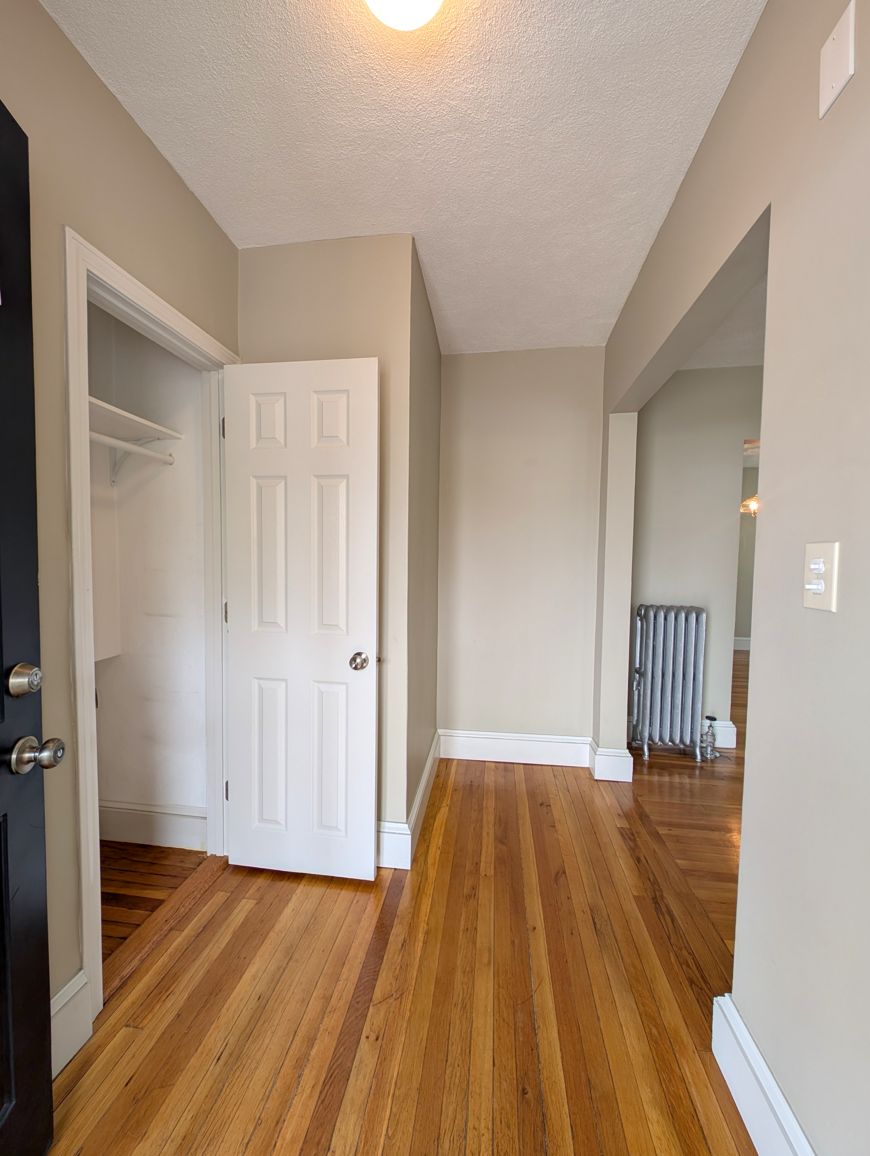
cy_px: 578
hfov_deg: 94.6
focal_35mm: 12
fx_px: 401
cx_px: 435
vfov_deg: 110.5
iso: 40
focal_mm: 2.23
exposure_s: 1/60
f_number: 1.95
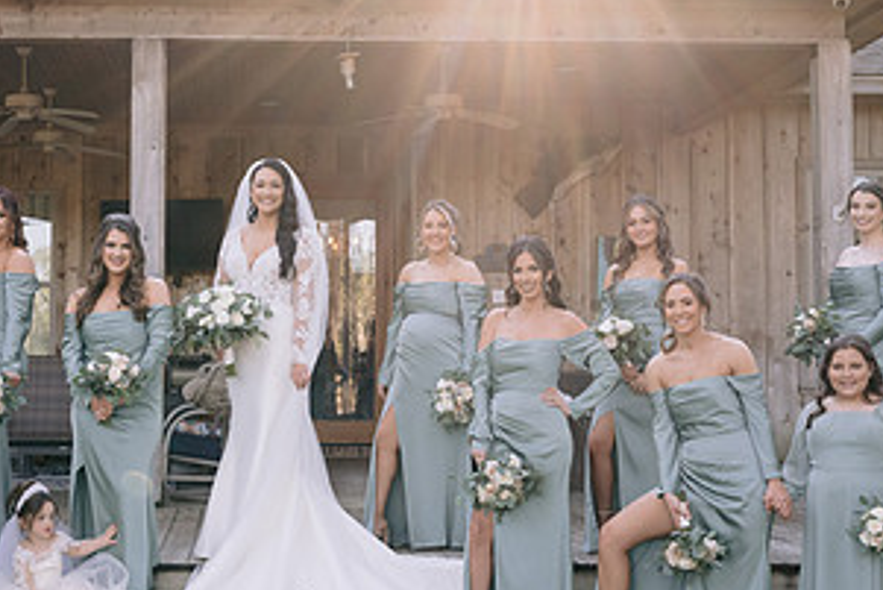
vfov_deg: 18.4
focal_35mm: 74
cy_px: 266
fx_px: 1816
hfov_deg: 27.1
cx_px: 270
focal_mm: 35
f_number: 5
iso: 400
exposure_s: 1/200
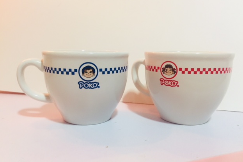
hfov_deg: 60.3
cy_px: 82
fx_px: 209
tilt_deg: -5.7
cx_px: 121
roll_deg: -2.1
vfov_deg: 42.3
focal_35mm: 31
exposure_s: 1/33
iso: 100
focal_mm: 4.15
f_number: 2.2
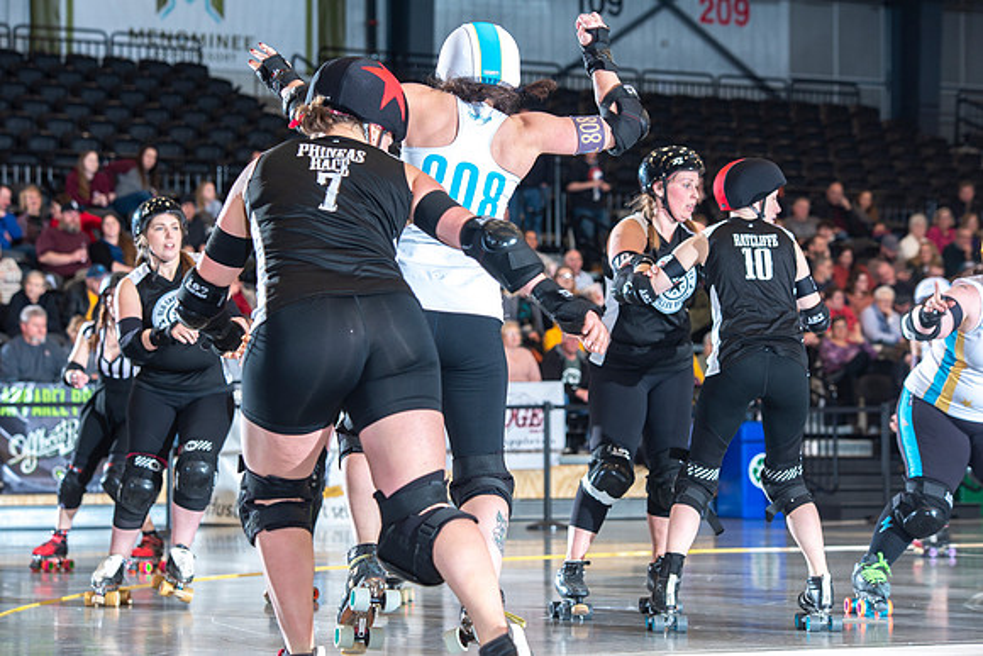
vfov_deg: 12.2
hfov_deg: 18.3
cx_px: 492
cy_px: 328
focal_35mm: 112
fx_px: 3059
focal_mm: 112
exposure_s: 1/160
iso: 500
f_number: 5.6
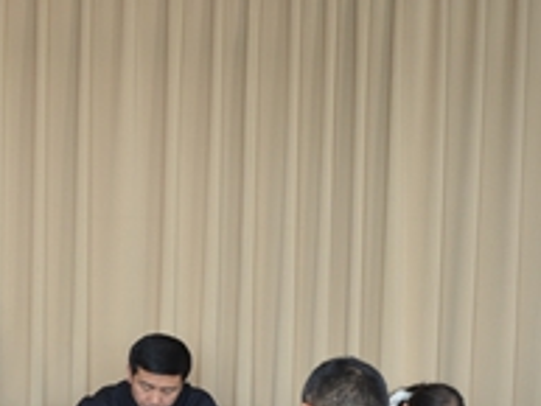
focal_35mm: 93
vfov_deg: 15.7
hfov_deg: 20.7
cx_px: 81
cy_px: 374
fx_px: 1458
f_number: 4
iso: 400
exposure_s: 1/80
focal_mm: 25
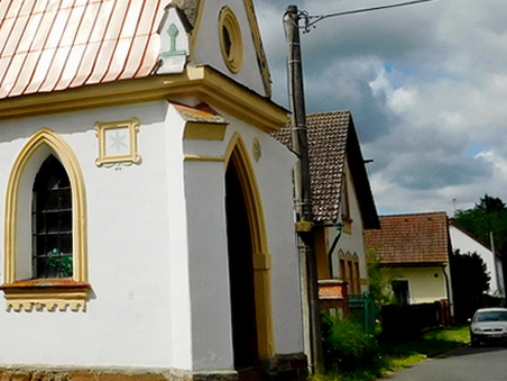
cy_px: 72
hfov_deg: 30.3
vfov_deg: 23.6
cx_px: 54
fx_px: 893
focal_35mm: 61
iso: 125
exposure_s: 1/1000
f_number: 6
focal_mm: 4
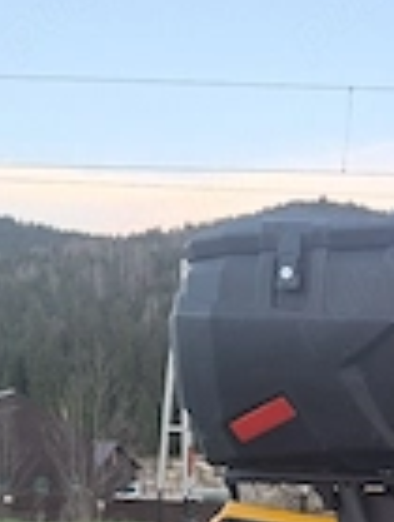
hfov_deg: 20.7
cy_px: 593
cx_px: 488
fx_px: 997
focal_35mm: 66
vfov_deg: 26.6
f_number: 1.8
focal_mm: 5.54
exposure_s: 1/100
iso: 50
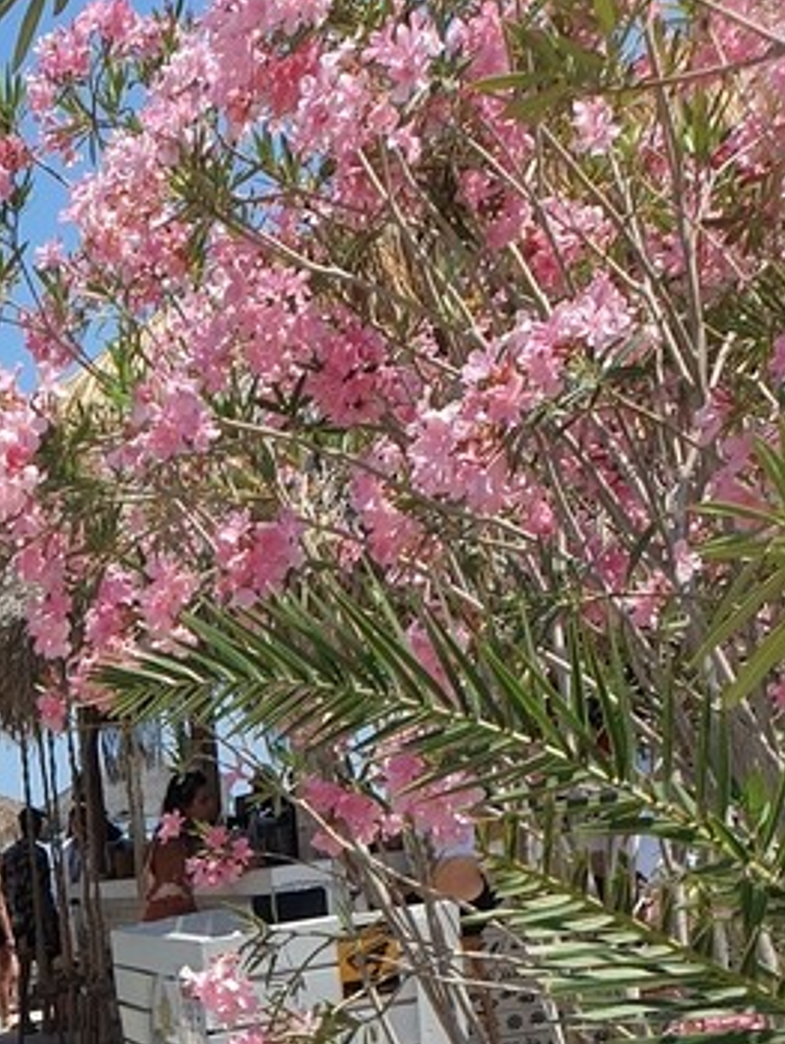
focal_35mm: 76
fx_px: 2295
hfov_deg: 18.0
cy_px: 1488
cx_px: -260
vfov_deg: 22.0
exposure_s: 1/1859
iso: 50
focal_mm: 4.3
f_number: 2.4
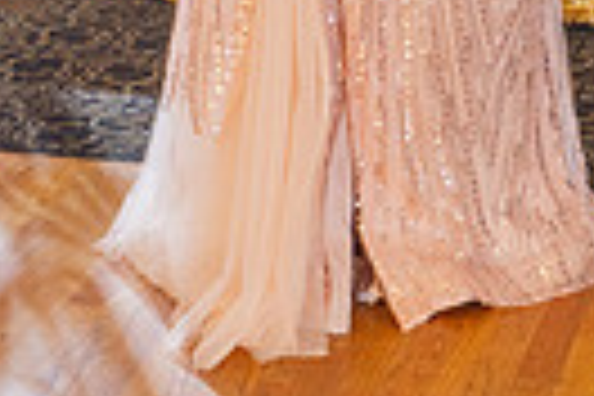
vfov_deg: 8.0
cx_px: 498
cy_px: -422
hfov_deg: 12.6
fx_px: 2673
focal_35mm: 162
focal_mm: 29
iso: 800
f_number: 4
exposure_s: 1/80
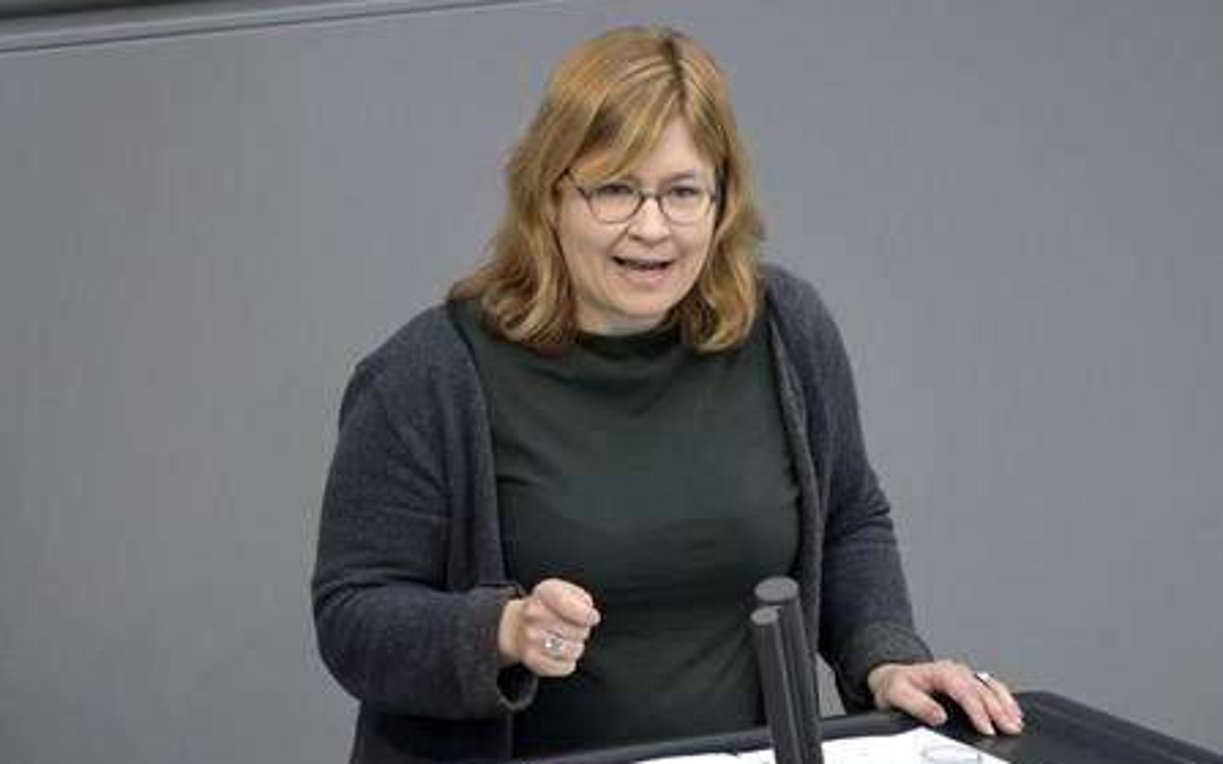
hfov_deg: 4.6
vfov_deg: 2.8
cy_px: 404
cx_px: 610
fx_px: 15365
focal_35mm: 461
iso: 8000
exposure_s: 1/400
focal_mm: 450
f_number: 5.6
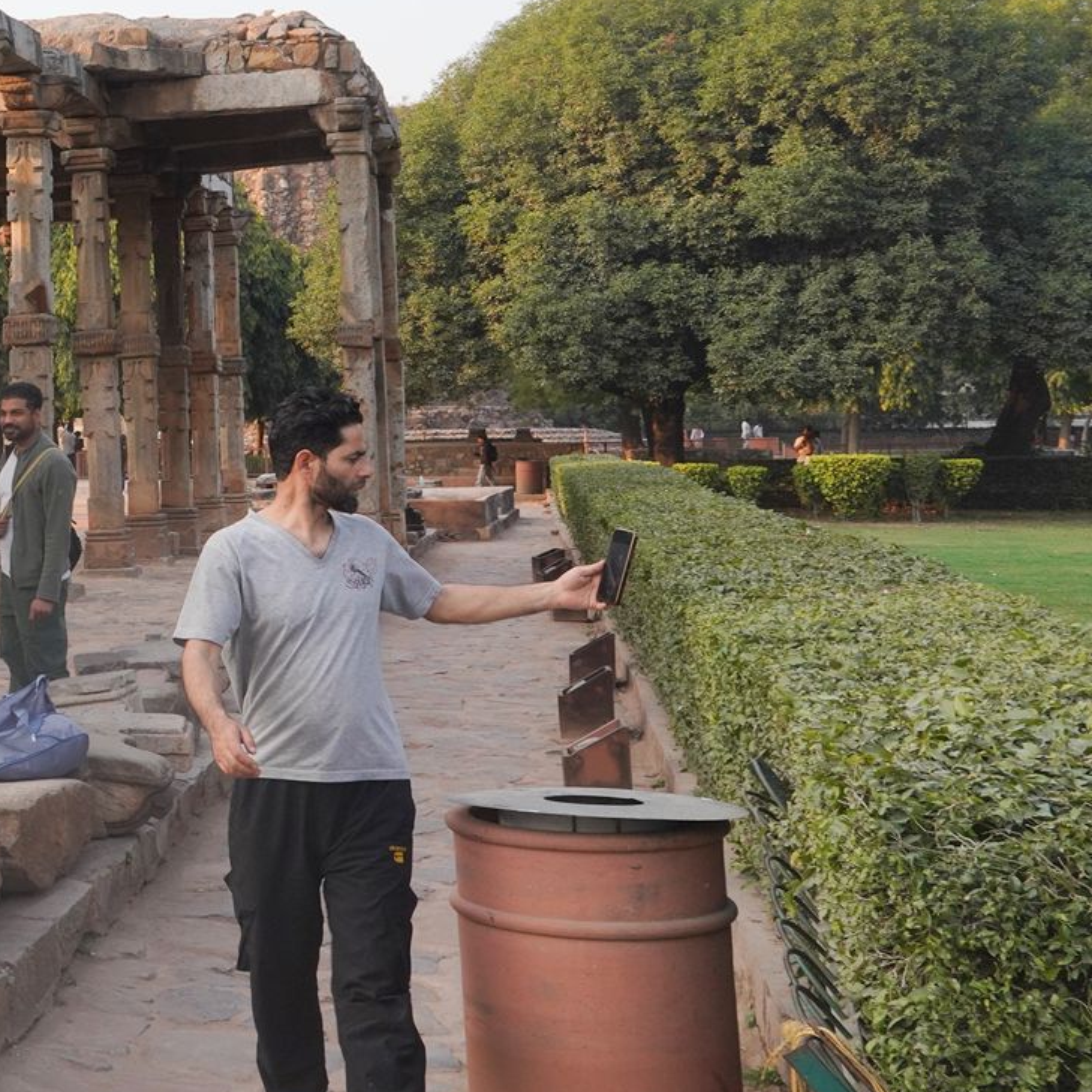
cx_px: -403
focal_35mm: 56
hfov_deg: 25.4
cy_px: 406
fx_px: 1999
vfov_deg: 30.4
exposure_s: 1/100
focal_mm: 24
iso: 640
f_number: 16
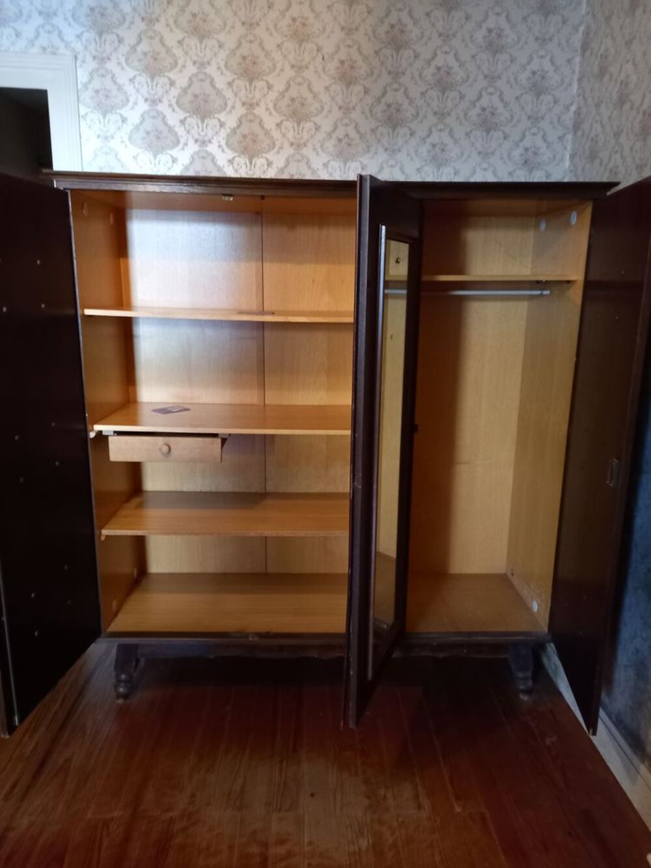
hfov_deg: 54.9
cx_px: 326
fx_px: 627
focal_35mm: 25
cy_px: 434
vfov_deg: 69.4
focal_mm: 4.6
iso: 500
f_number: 2
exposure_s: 1/20
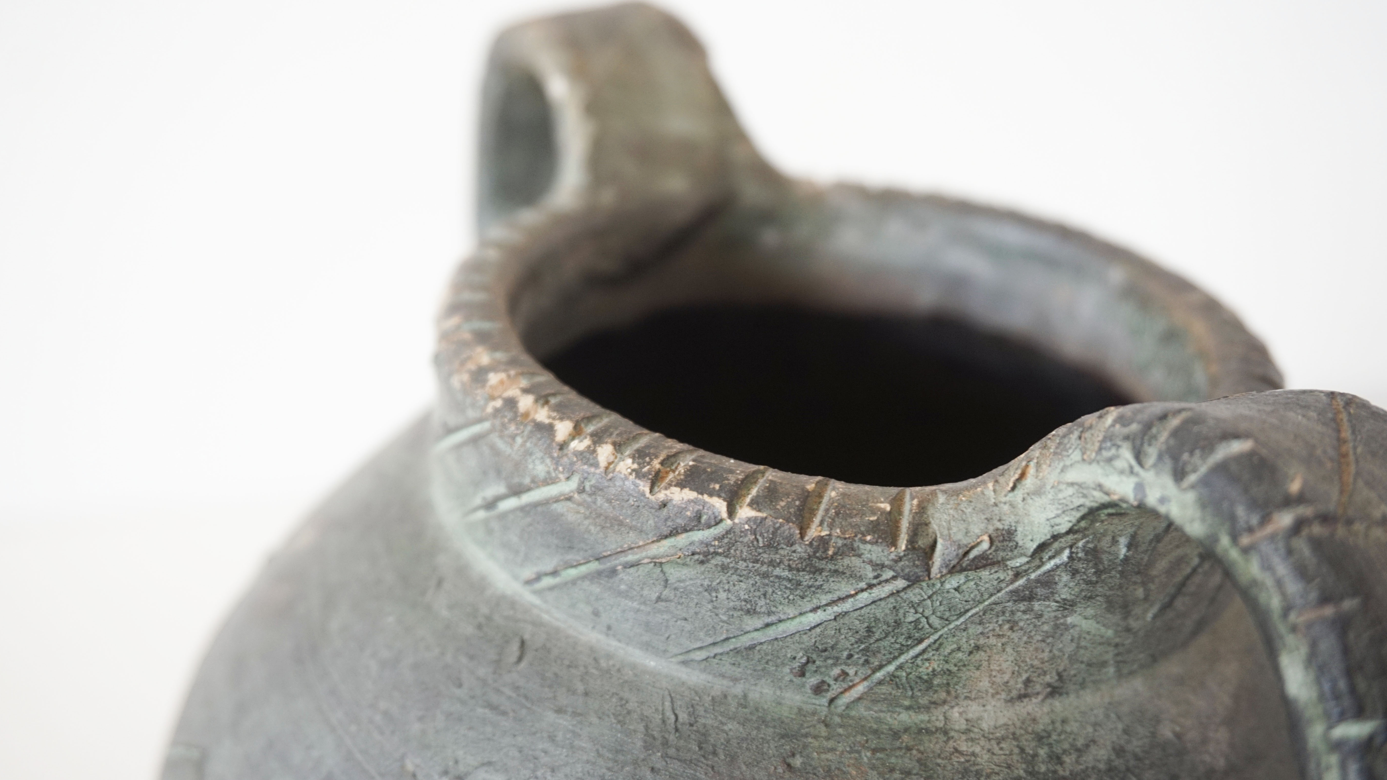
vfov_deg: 28.0
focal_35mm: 43
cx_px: 694
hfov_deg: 47.8
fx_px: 1564
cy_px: 336
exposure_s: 1/60
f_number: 4.5
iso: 320
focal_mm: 27
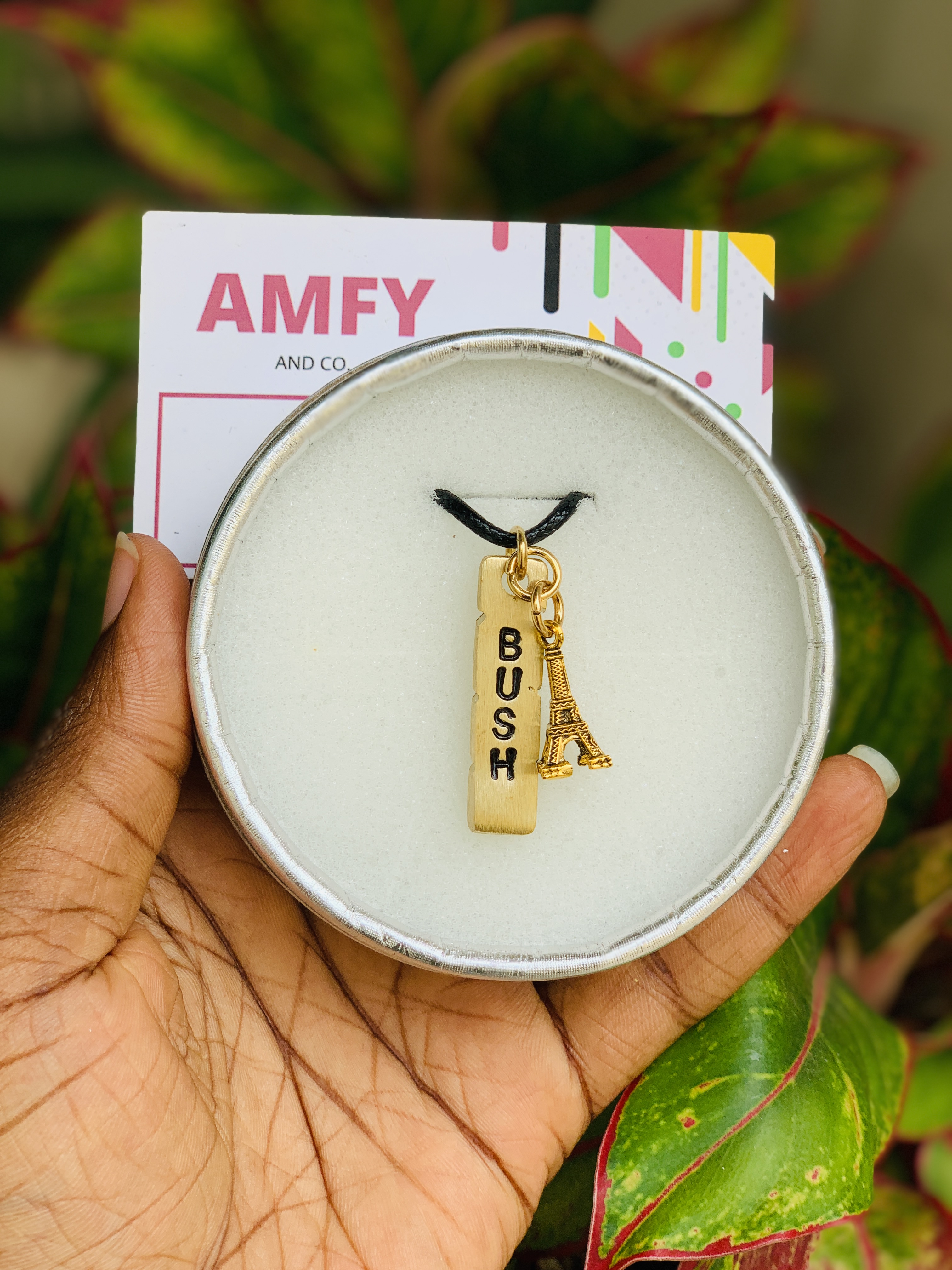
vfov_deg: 36.8
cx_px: 476
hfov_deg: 28.0
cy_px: 635
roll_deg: +0.0
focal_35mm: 52
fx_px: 1907
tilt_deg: -28.6
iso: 16
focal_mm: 6
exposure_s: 1/403
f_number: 2.4
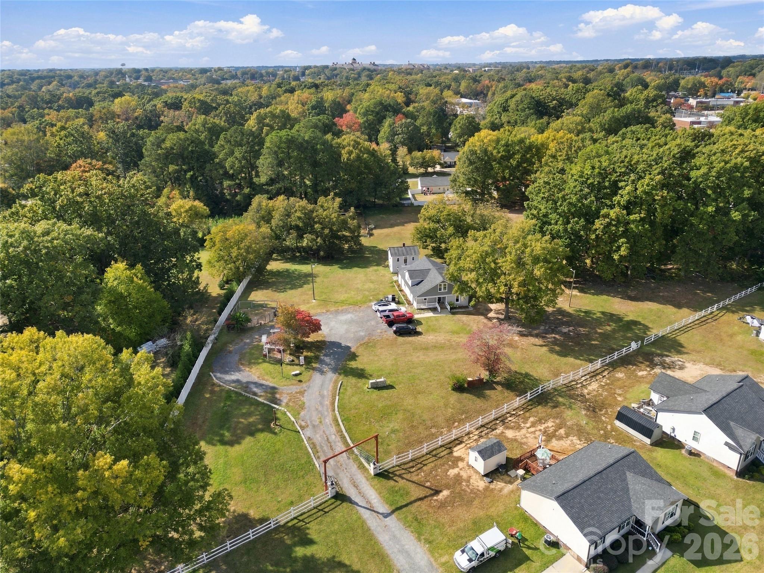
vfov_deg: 56.8
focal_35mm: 24
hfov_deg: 71.6
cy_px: 286
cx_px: 382
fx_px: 530
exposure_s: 1/1600
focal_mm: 6.7
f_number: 1.7
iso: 110
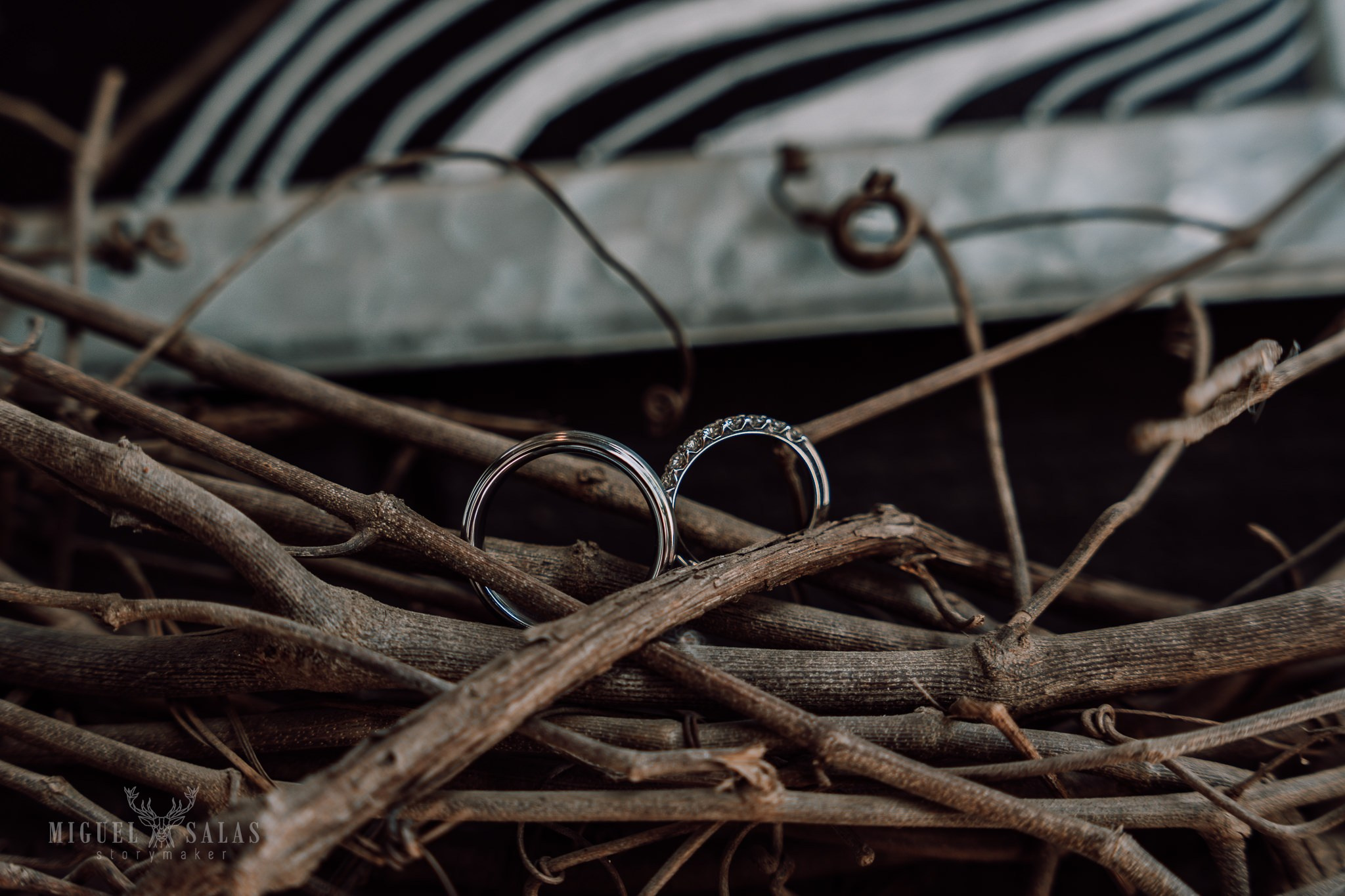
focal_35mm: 70
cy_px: 448
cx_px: 672
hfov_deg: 28.8
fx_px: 2615
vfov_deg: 19.5
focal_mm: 70
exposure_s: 1/160
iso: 100
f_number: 5
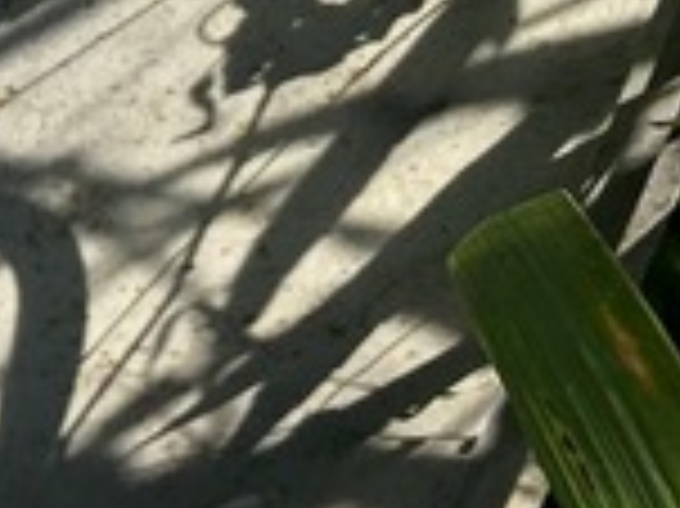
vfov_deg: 9.9
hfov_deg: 11.5
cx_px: -1004
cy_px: -526
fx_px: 2709
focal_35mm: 138
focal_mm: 4.25
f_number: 1.8
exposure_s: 1/3125
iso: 32
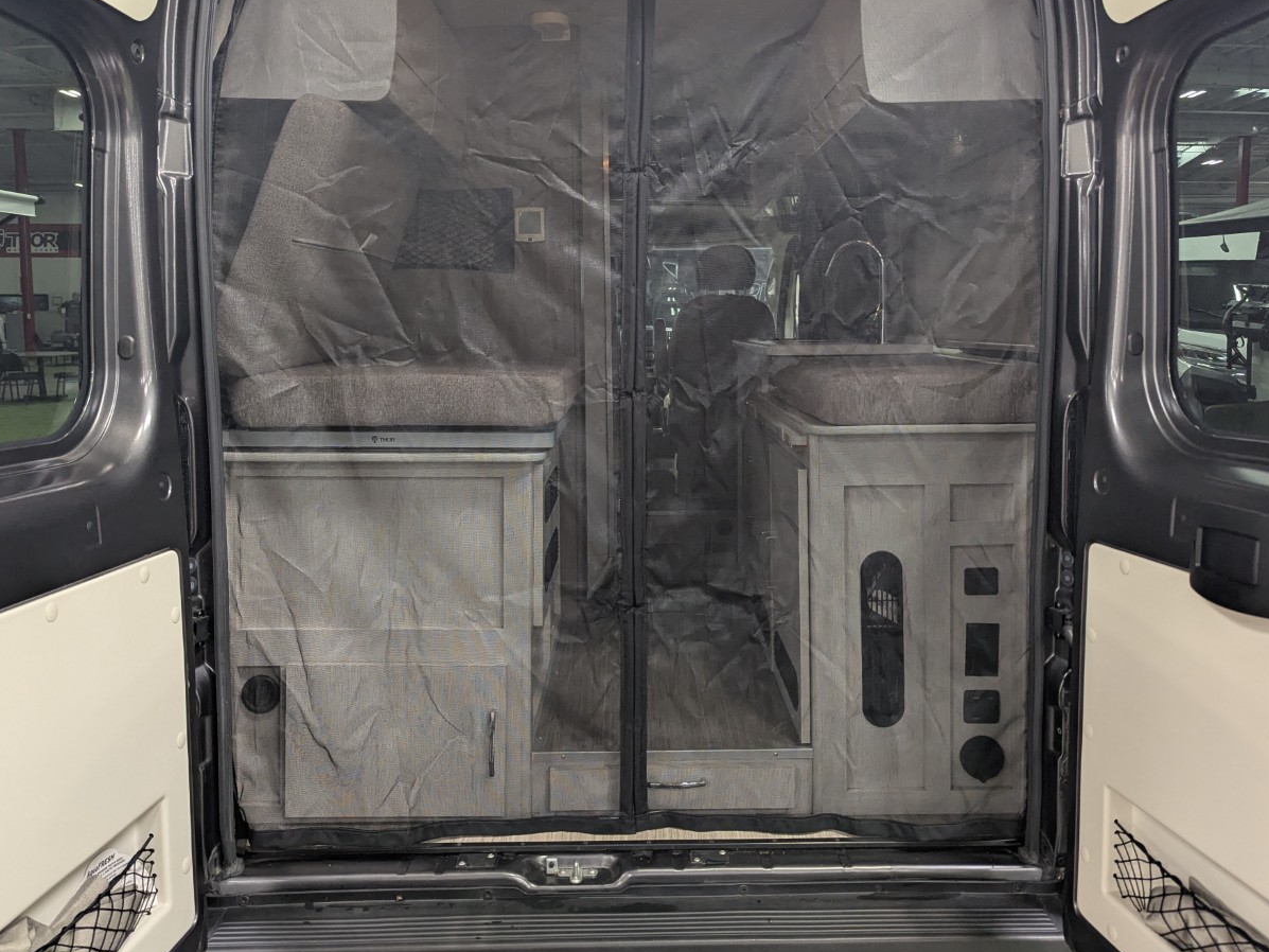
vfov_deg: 49.6
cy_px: 410
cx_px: 655
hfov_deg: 63.4
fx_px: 1027
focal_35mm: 28
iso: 421
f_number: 1.85
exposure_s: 1/151
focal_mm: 6.81
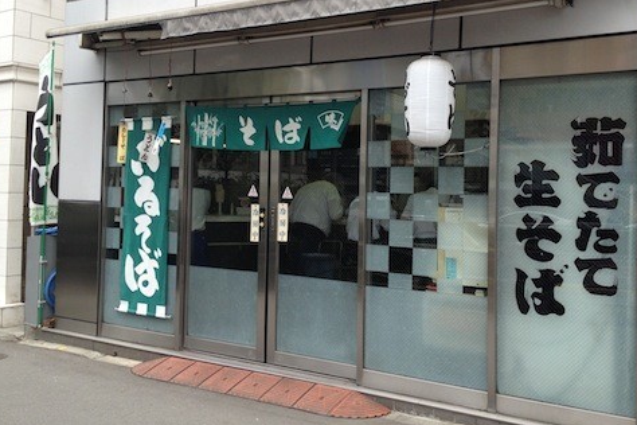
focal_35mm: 43
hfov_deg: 45.4
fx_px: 761
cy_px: 173
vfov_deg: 31.1
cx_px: 337
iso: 50
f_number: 2.4
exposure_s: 1/418
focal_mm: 4.28
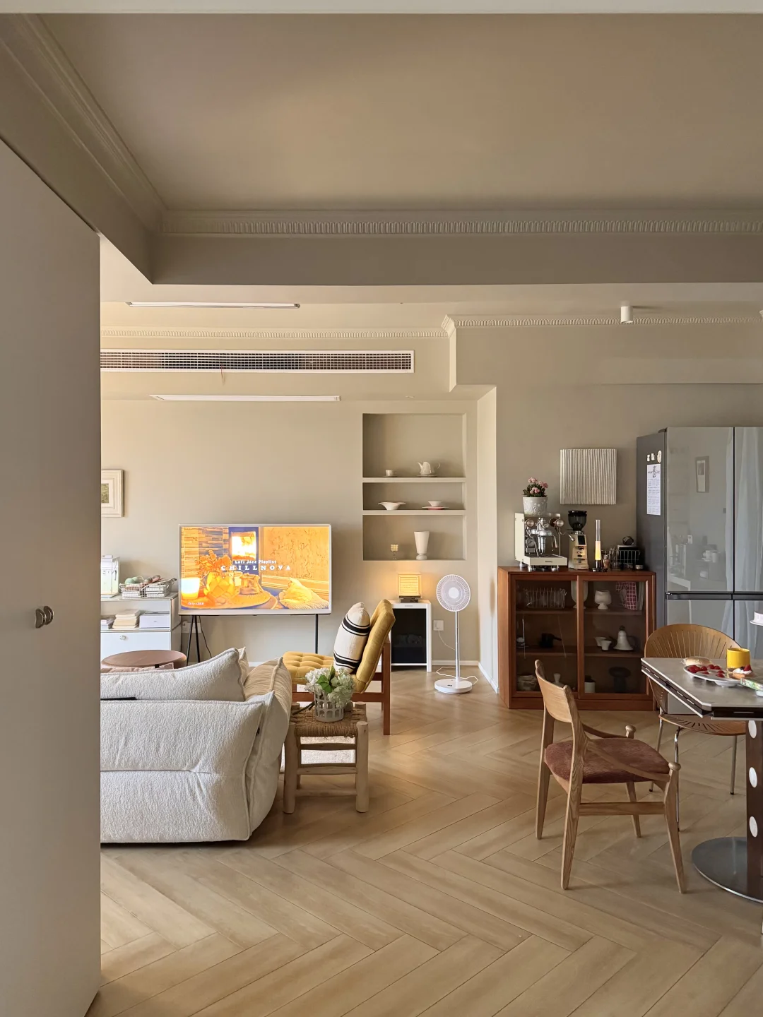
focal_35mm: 24
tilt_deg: -0.5
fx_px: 705
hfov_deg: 56.8
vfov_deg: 71.6
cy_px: 508
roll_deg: +0.1
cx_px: 382
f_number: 1.78
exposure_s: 1/60
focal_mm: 6.76
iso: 640
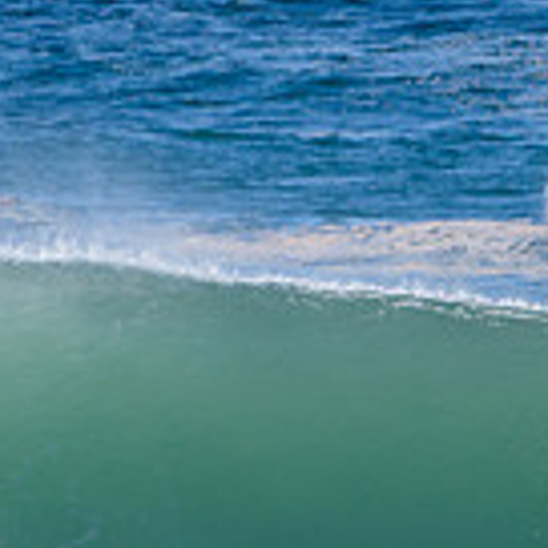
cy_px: 642
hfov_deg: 0.9
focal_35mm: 2003
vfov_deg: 0.9
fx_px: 35875
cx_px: 694
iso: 140
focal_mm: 500
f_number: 5.6
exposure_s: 1/2000
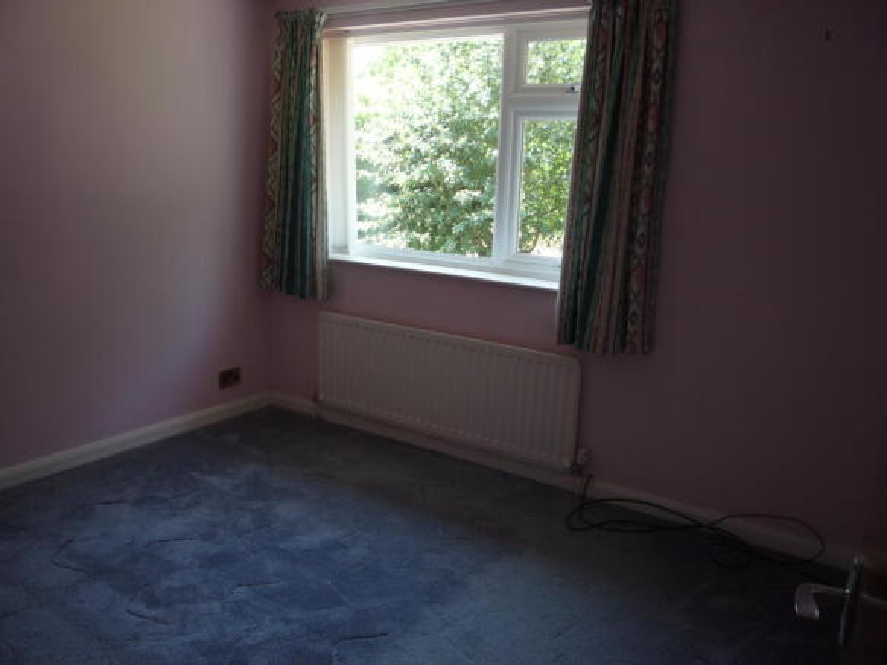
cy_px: 332
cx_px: 444
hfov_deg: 60.0
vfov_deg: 46.8
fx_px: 769
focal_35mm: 30
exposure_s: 1/50
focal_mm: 5.2
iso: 100
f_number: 3.3
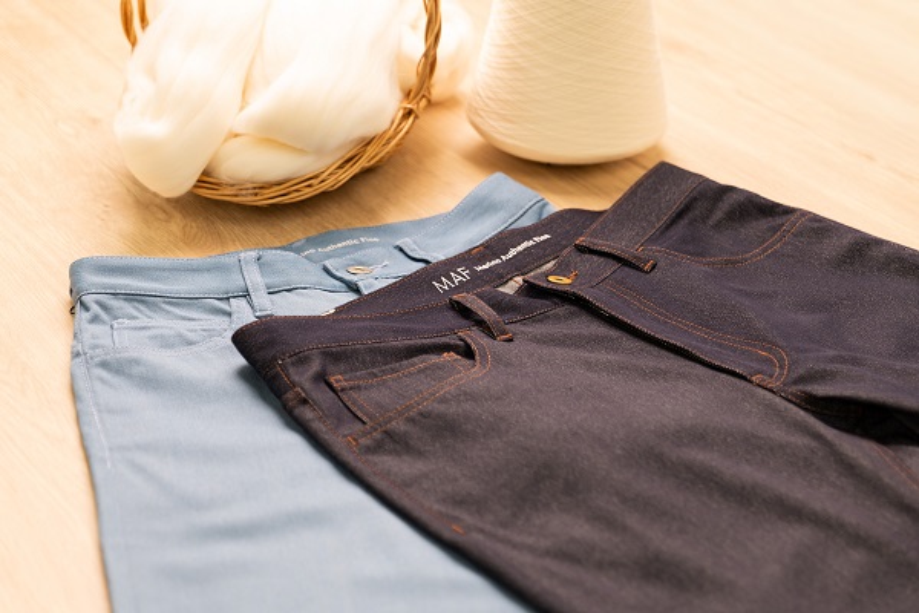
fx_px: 2170
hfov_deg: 23.9
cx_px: 460
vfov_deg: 16.1
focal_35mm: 85
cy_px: 306
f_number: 4
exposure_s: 1/60
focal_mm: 85
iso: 250
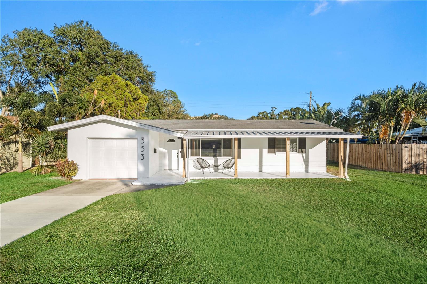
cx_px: 214
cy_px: 142
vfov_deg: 61.9
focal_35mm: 20
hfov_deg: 84.0
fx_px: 237
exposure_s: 1/500
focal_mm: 20
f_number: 9
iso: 200
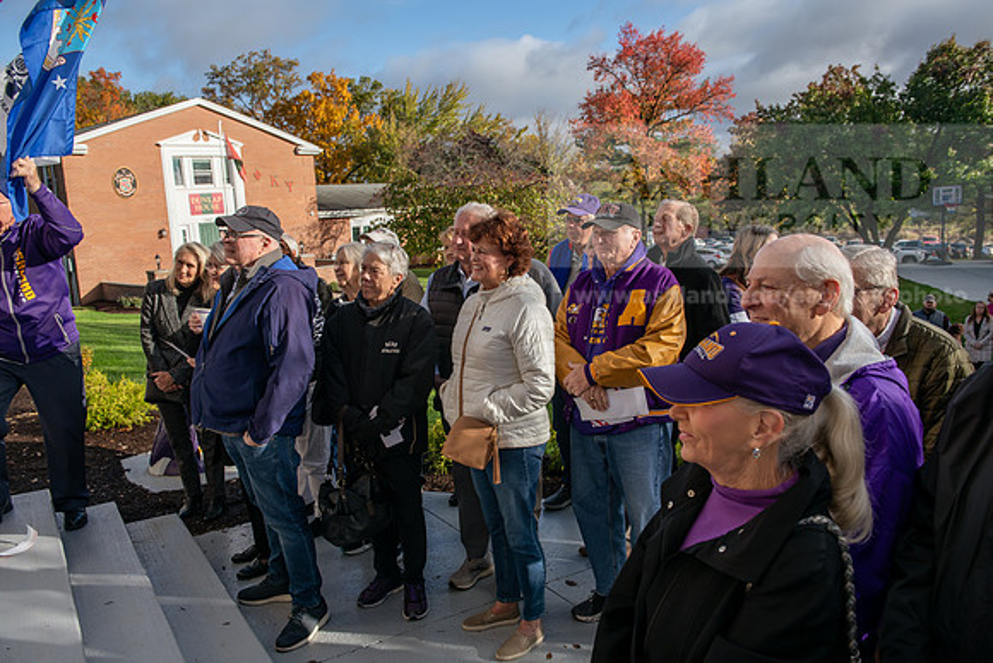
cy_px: 332
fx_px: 772
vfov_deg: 46.4
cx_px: 496
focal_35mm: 28
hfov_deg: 65.5
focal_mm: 28
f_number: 5.6
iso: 100
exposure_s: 1/500
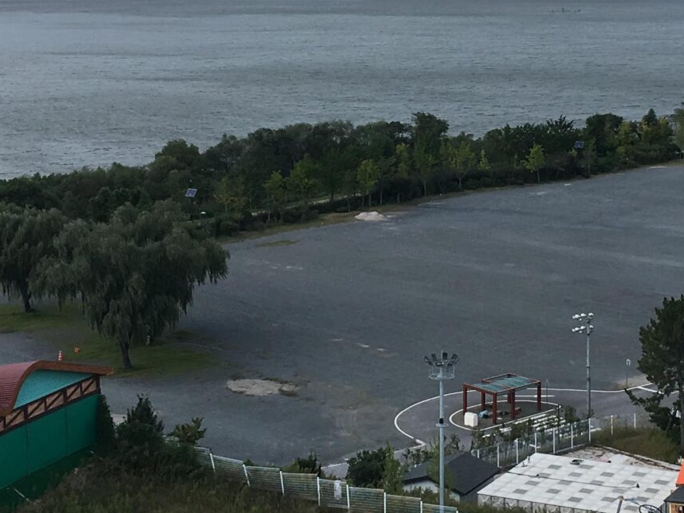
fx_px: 1699
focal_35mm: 86
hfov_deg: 22.7
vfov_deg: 17.1
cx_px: 446
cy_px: 121
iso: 25
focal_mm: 4.15
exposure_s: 1/1068
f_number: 2.2
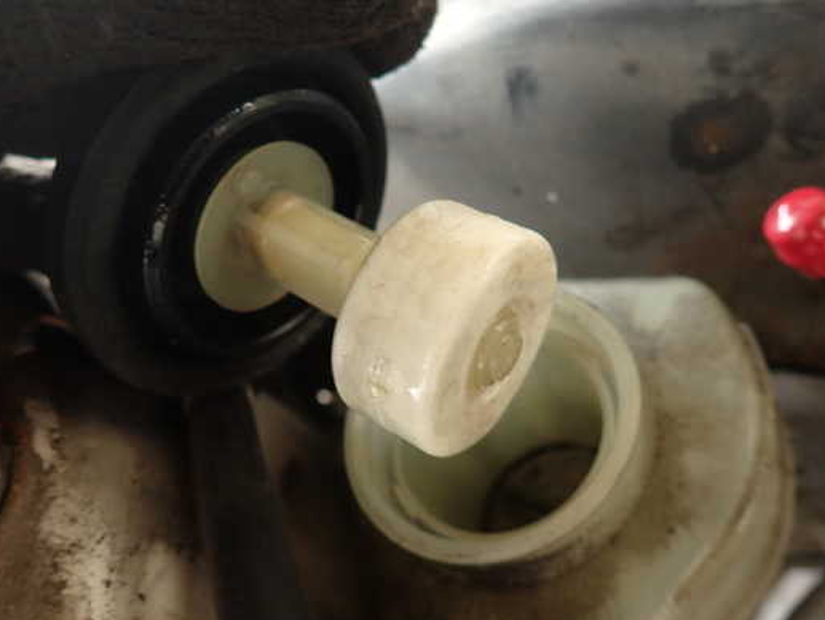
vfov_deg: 48.2
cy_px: 308
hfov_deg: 61.6
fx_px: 691
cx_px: 404
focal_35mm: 29
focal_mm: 4.5
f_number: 2
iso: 200
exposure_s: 1/30
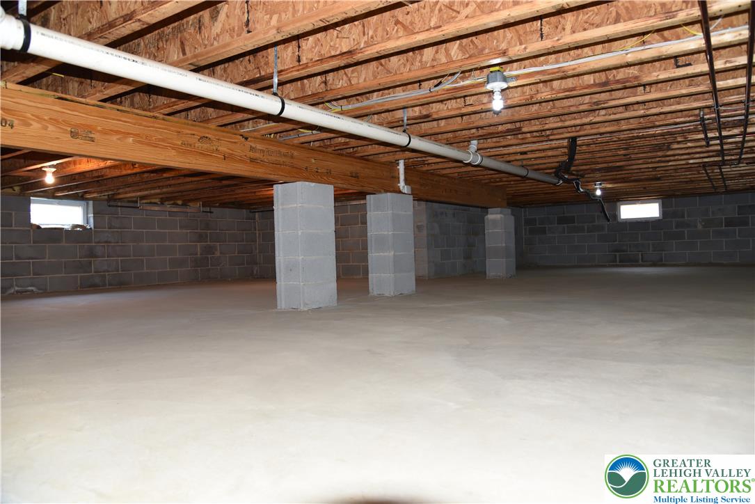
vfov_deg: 53.2
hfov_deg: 73.7
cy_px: 252
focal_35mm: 24
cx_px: 378
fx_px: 503
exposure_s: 1/60
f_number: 5
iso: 800
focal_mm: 24
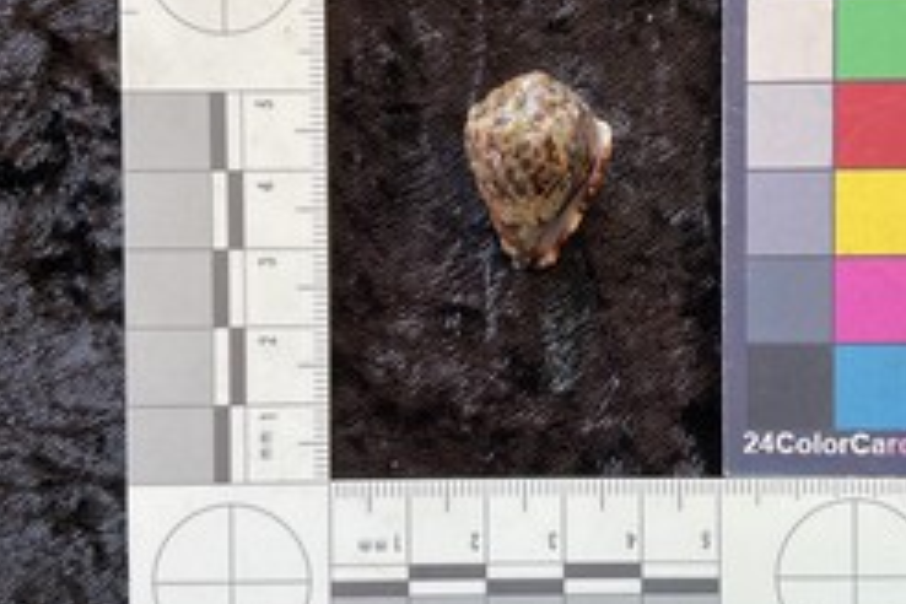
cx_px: 556
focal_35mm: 43
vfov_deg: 31.1
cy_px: 260
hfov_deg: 45.1
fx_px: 1082
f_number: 1.8
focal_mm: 3
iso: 50
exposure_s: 1/60
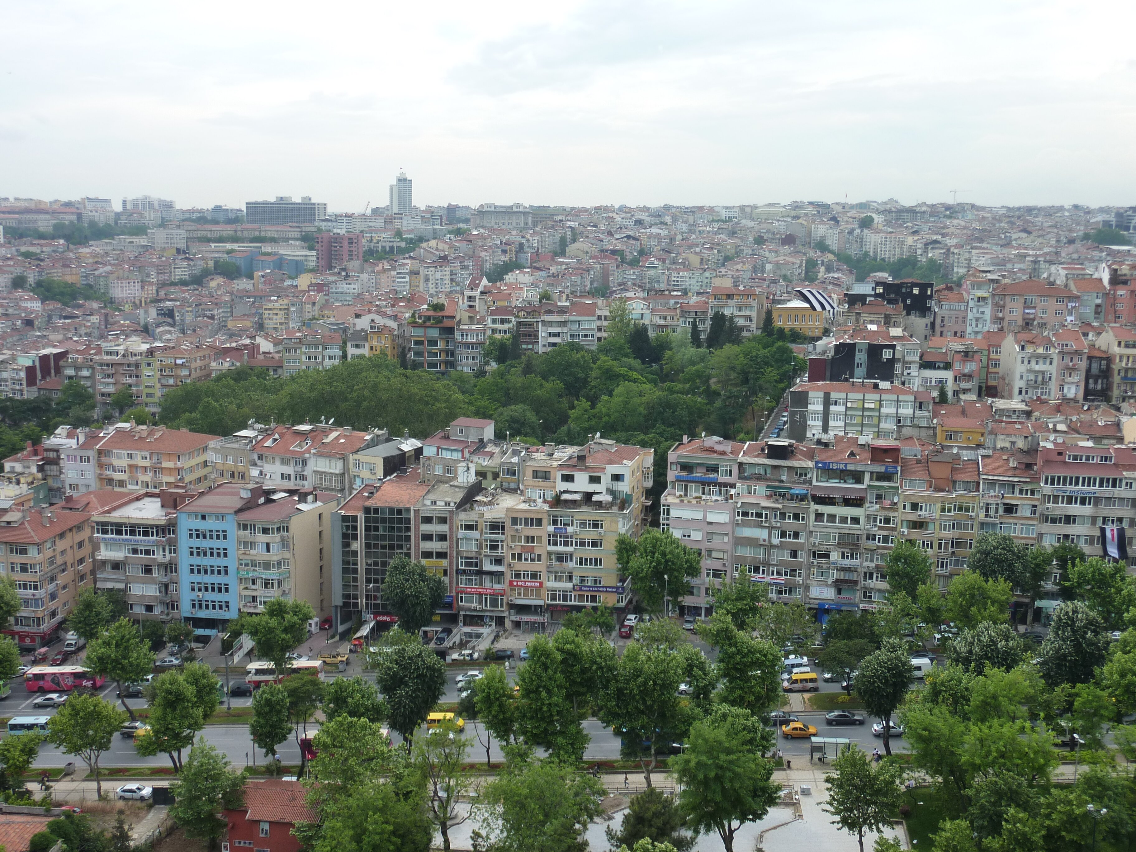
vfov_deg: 40.7
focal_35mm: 35
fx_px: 1149
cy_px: 426
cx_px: 568
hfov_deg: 52.6
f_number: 4
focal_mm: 5.7
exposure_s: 1/400
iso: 125
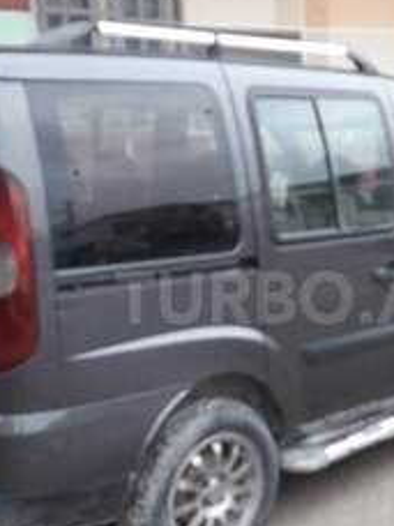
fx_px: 926
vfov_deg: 31.6
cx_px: 293
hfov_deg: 23.8
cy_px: 298
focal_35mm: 61
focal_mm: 3.7
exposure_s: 1/146
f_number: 1.9
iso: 40
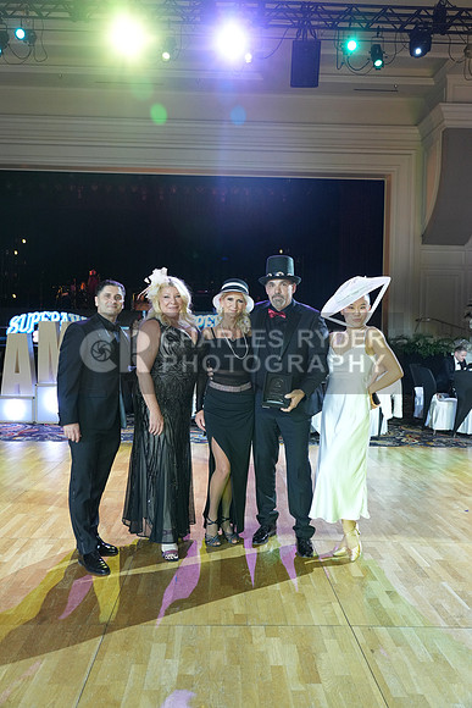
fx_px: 531
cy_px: 354
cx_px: 236
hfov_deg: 48.0
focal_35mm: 27
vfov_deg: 67.4
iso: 2500
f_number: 4.5
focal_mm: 27
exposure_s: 1/250
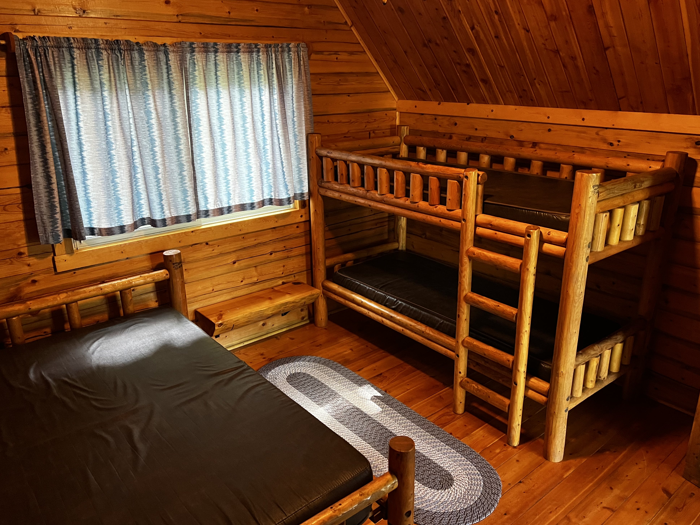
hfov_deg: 65.3
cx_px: 358
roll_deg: -0.5
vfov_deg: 51.3
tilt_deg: -19.2
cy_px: 258
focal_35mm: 27
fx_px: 546
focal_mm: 5.7
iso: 500
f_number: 1.5
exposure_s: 1/40
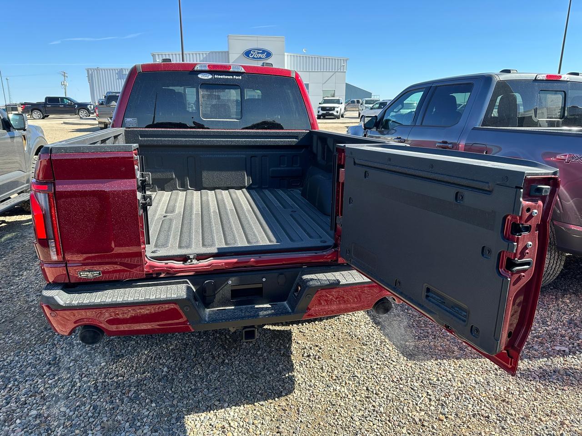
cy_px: 218
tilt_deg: -14.5
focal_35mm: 24
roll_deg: +0.5
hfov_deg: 71.6
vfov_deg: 56.8
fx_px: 404
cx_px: 291
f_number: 1.78
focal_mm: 6.86
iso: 80
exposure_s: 1/1272
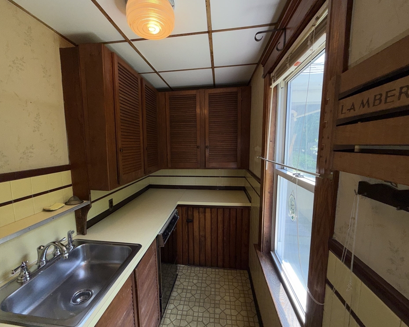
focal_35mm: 15
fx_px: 182
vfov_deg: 84.0
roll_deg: +0.7
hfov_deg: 96.7
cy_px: 165
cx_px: 193
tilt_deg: -6.8
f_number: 2.2
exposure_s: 1/120
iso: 25
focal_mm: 2.22
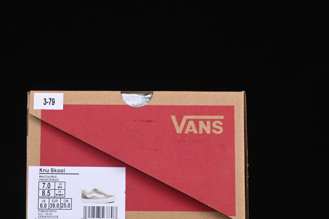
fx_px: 969
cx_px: 143
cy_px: 130
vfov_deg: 12.9
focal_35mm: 106
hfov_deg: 19.3
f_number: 7.1
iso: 160
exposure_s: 1/80
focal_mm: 50
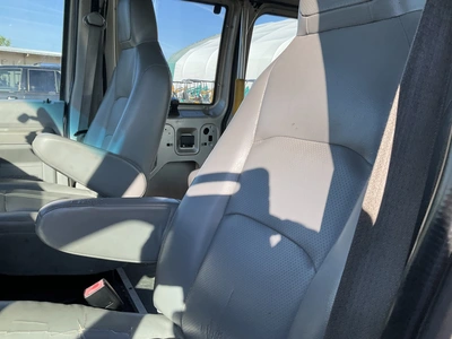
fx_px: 379
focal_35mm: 29
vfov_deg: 48.2
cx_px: 226
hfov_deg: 61.7
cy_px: 170
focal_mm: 3
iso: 25
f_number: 1.8
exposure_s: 1/428
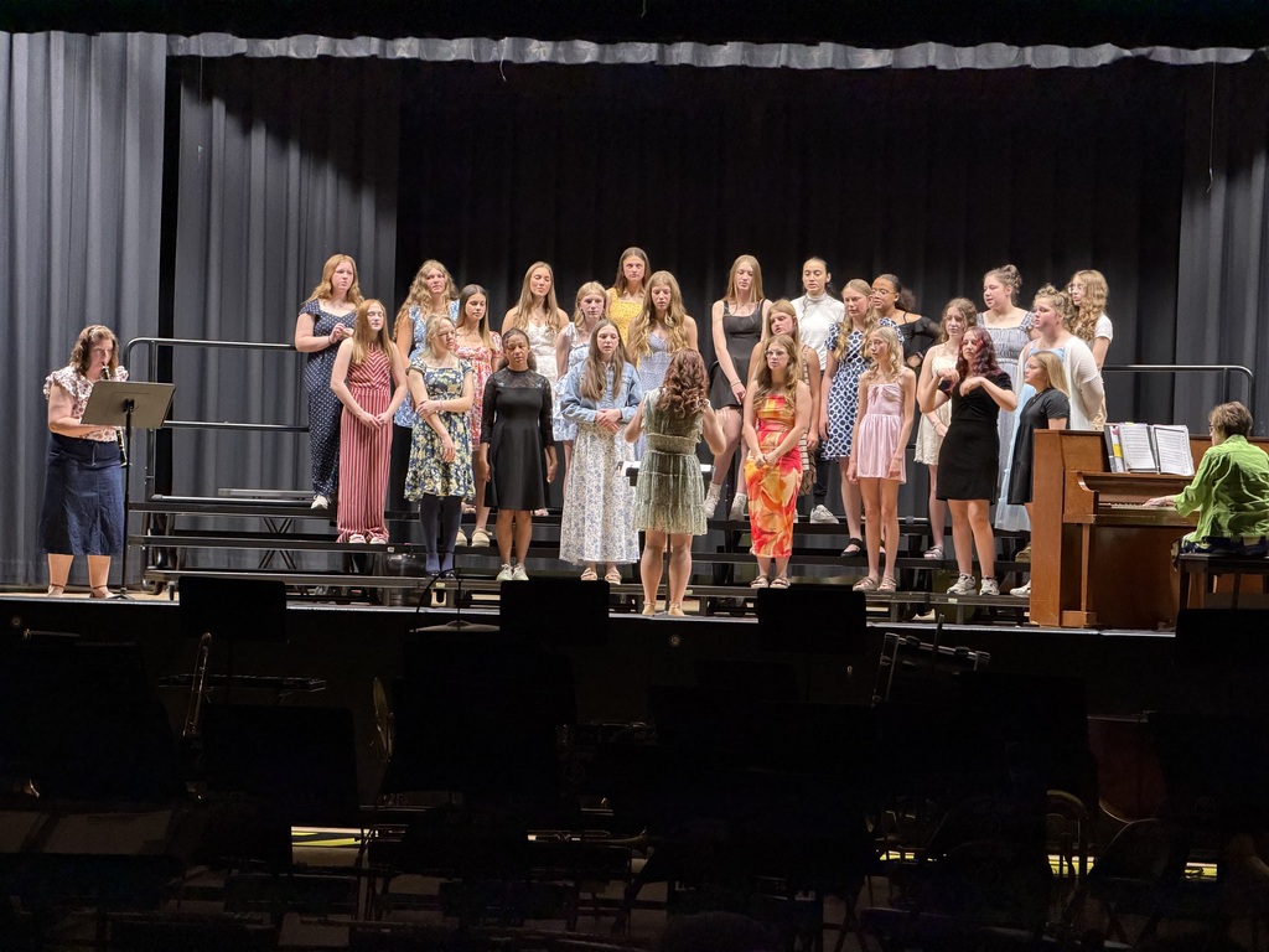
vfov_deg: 14.8
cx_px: 634
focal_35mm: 100
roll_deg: -1.5
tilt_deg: -0.6
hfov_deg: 19.6
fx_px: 3666
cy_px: 476
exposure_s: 1/60
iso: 500
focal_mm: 16.89
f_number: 2.8
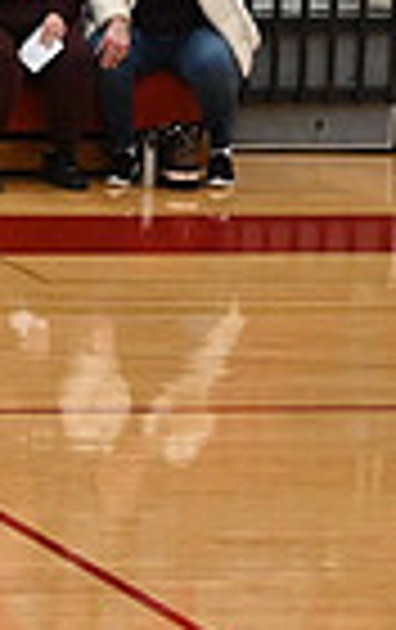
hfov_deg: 2.9
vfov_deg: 4.7
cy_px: 335
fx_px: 7618
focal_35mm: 443
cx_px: -828
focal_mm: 70
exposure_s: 1/400
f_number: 4
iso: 6400
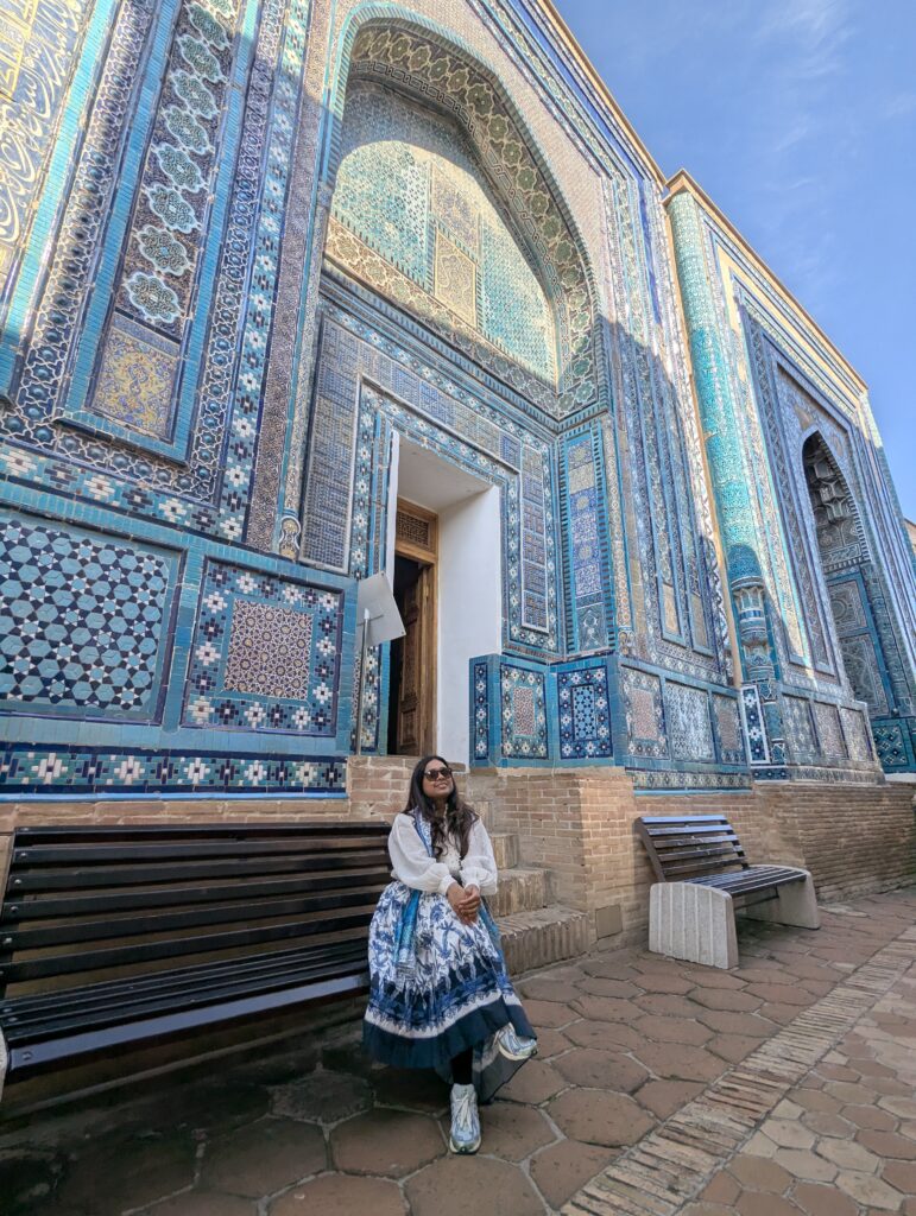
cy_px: 608
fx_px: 563
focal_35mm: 16
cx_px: 458
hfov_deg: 78.2
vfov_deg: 94.4
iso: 40
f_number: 2.2
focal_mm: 2.35
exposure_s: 1/732
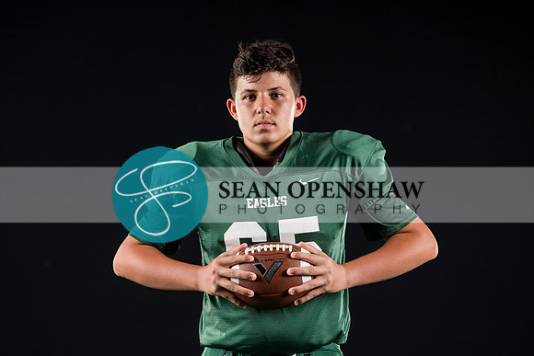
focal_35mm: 150
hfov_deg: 13.7
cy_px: 164
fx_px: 2231
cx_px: 245
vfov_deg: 9.1
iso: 200
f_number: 4
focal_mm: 139
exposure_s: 1/160
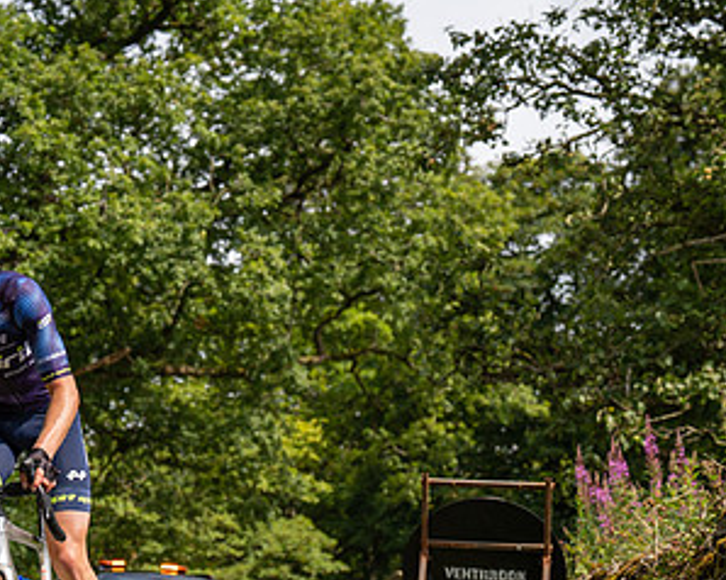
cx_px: 54
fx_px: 2749
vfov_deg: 12.0
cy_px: 372
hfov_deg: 14.9
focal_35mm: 128
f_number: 5
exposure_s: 1/1000
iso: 250
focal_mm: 70
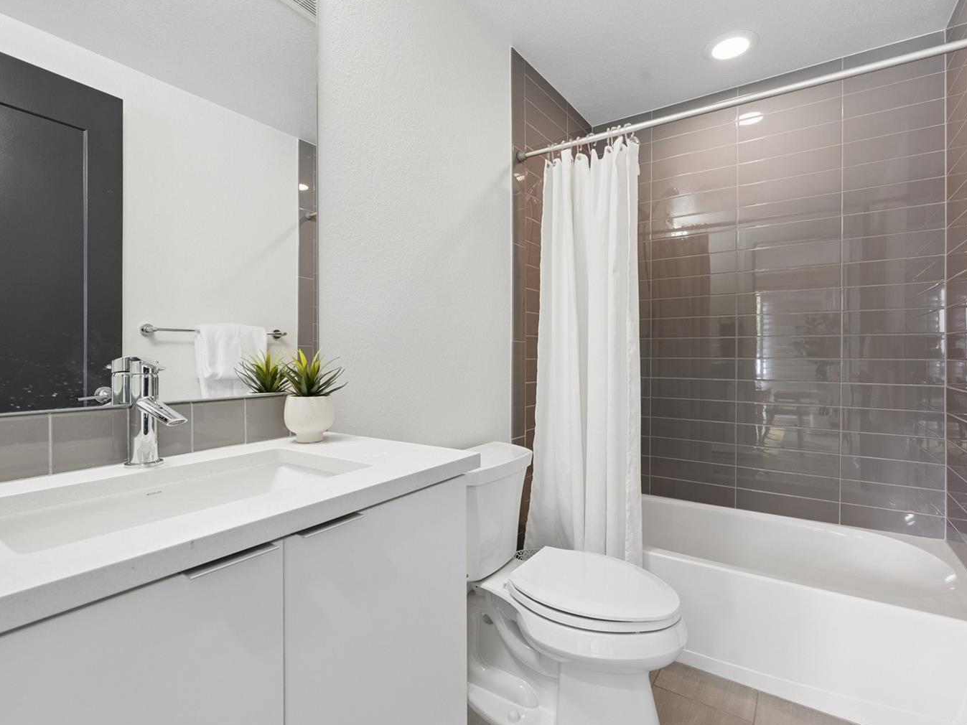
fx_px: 447
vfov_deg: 78.1
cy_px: 365
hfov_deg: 94.4
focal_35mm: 16
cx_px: 505
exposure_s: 1/15
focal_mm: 14
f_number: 8
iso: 640
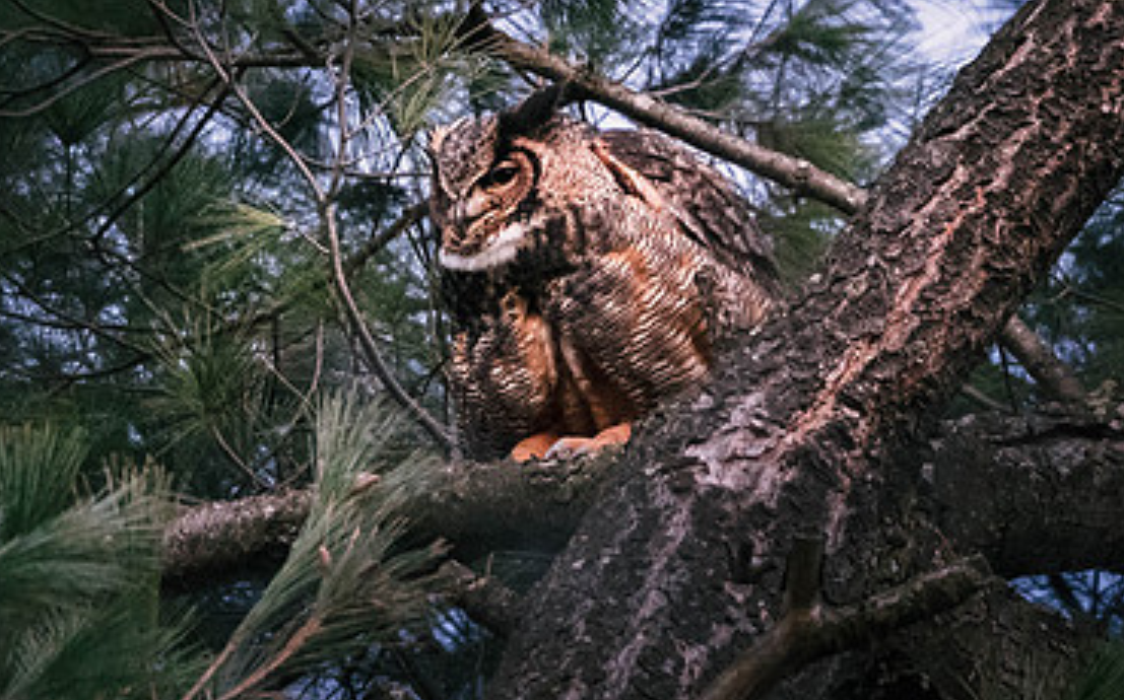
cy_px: 266
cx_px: 657
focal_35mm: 1253
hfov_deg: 1.7
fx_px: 38354
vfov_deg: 1.0
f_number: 5.6
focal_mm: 380
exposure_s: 1/50
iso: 3200
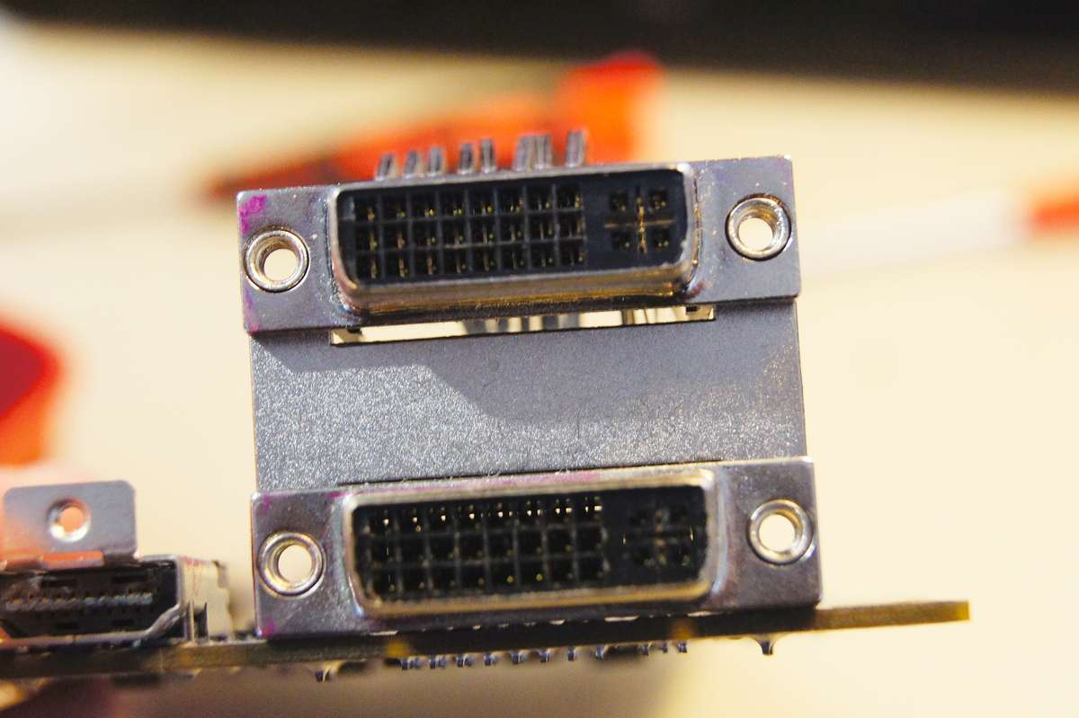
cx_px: 540
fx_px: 2472
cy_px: 359
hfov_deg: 24.6
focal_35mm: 82
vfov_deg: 16.5
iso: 1600
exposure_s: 1/50
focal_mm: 55
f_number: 8
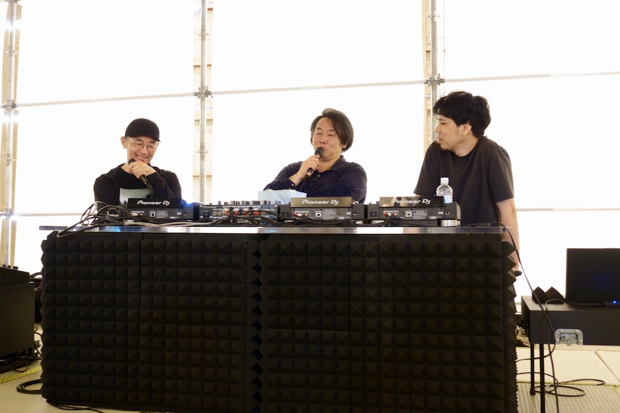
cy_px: 206
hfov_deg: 46.4
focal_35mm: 42
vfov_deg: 31.9
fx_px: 723
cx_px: 310
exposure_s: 1/8
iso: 800
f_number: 3.5
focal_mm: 15.87
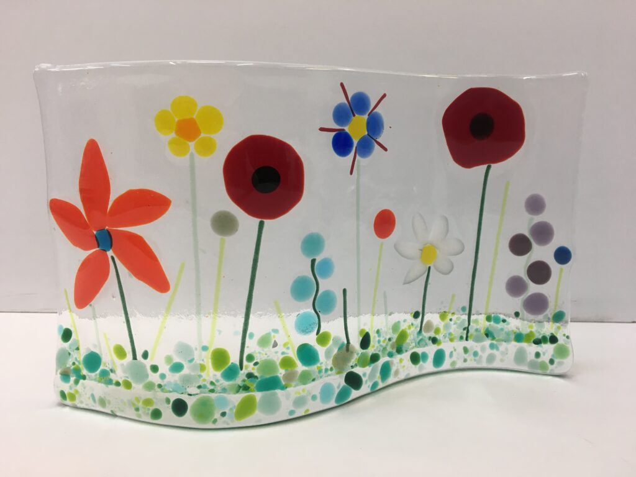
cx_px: 318
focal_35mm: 29
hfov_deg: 61.7
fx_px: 533
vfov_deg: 48.2
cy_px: 238
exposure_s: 1/33
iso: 32
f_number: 2.2
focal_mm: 4.15
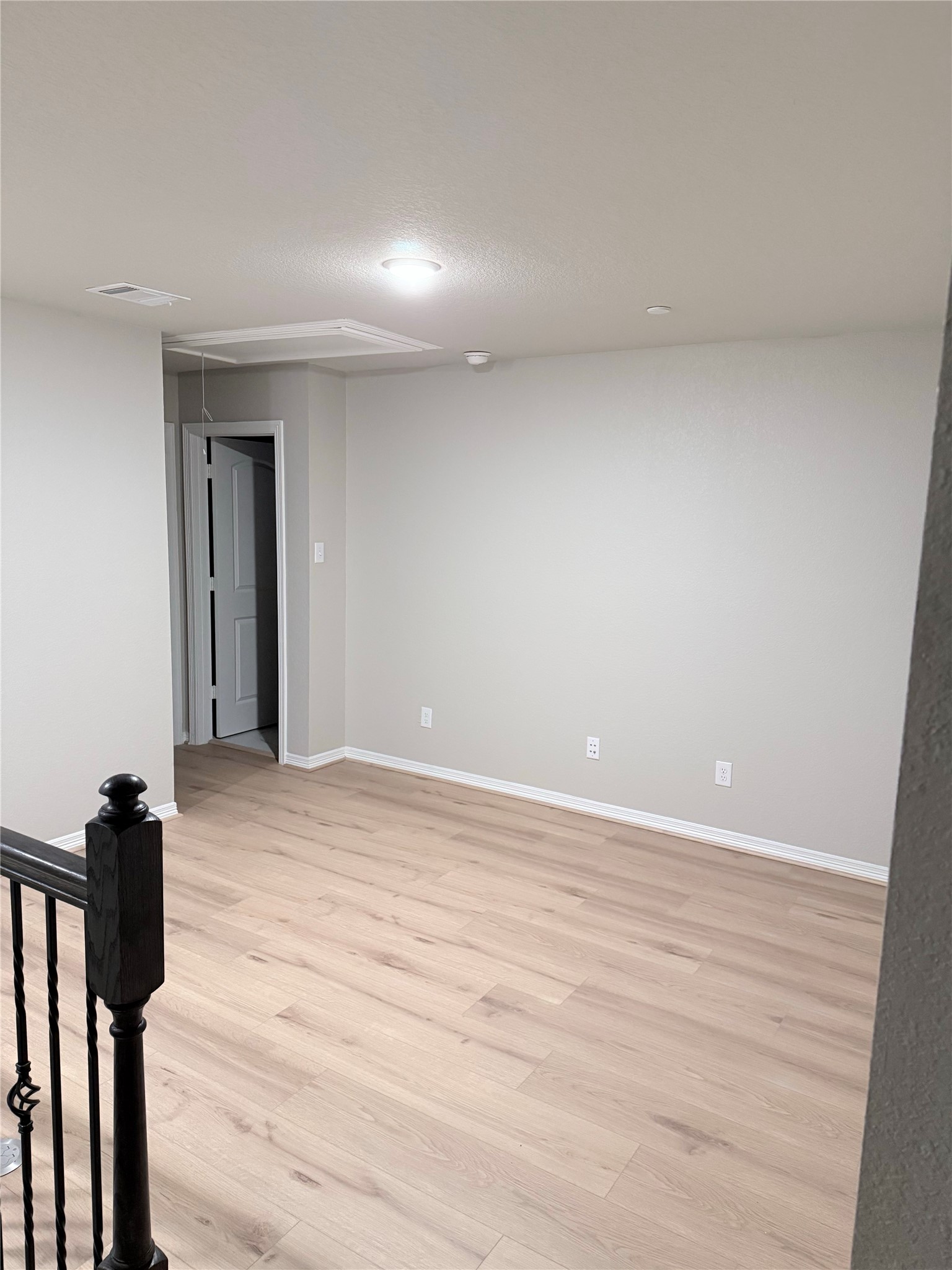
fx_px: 880
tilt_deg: -9.1
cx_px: 476
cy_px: 635
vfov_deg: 71.6
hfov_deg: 56.8
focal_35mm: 24
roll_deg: -1.5
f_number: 1.78
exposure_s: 1/60
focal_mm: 6.76
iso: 500
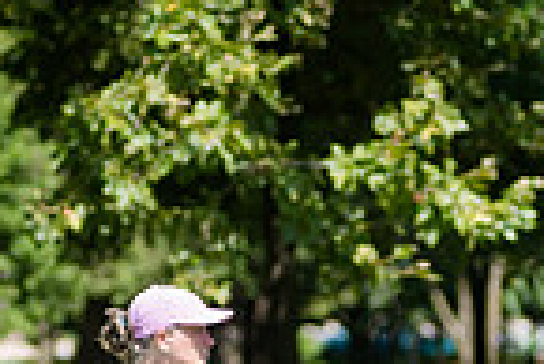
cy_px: 809
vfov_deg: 2.1
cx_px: 180
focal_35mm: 640
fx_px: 9681
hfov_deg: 3.2
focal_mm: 125
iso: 200
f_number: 4
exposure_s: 1/1000
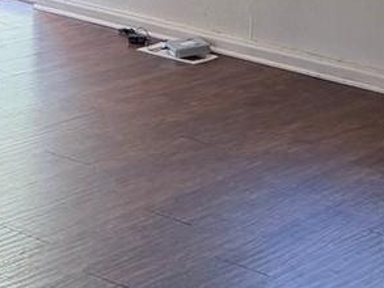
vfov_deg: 10.9
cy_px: -130
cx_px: 215
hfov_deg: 15.0
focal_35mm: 131
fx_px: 1454
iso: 125
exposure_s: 1/60
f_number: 1.78
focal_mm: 6.76
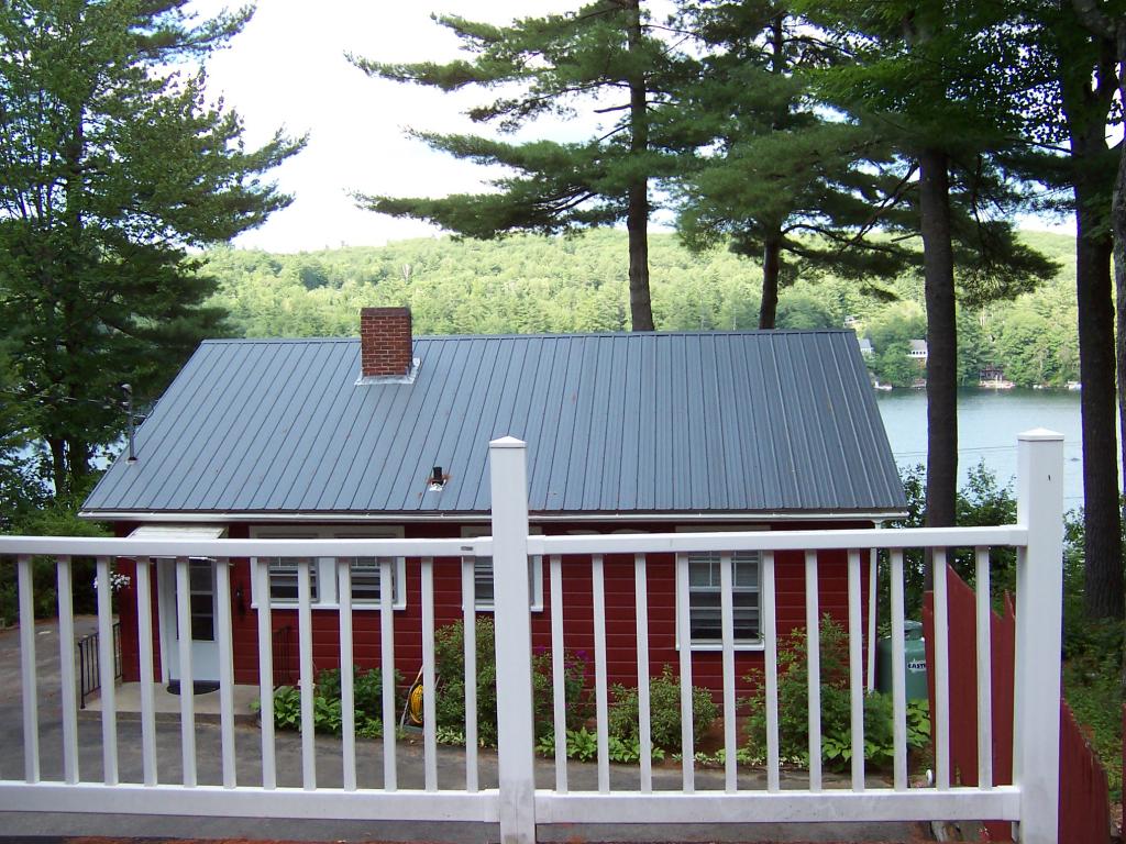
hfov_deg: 51.4
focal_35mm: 36
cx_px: 563
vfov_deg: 39.7
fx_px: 1171
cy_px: 422
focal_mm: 5.6
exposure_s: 1/180
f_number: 3.4
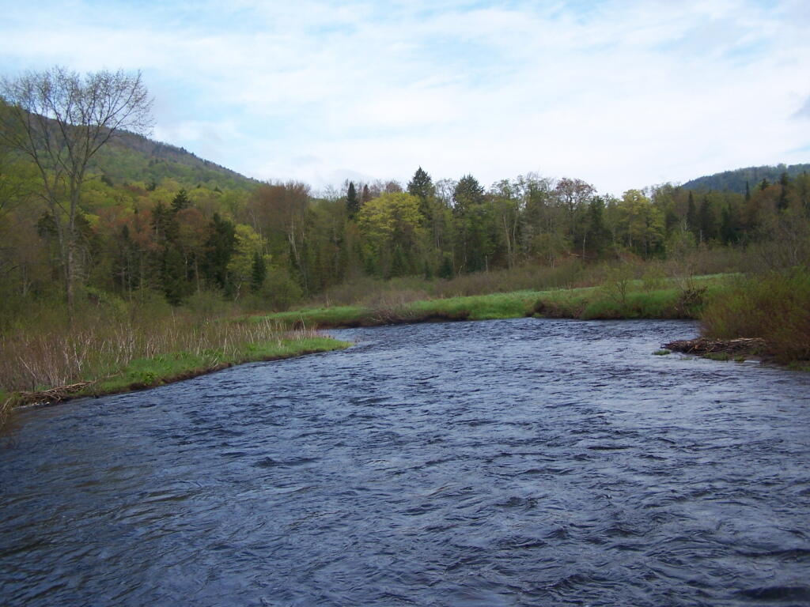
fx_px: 936
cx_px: 405
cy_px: 304
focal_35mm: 40
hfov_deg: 46.8
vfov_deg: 36.0
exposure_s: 1/640
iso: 80
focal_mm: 6.7
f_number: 2.8
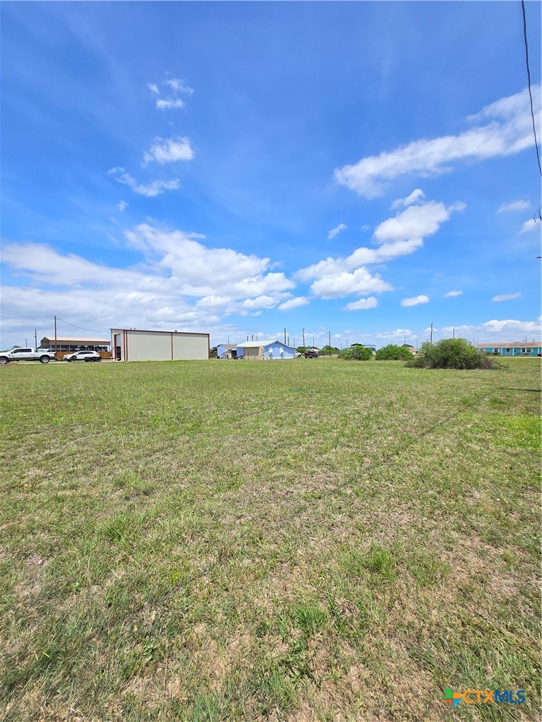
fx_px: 271
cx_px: 271
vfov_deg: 106.2
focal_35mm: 13
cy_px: 361
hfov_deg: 89.9
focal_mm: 1.7
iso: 25
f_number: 2.2
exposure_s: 1/1208
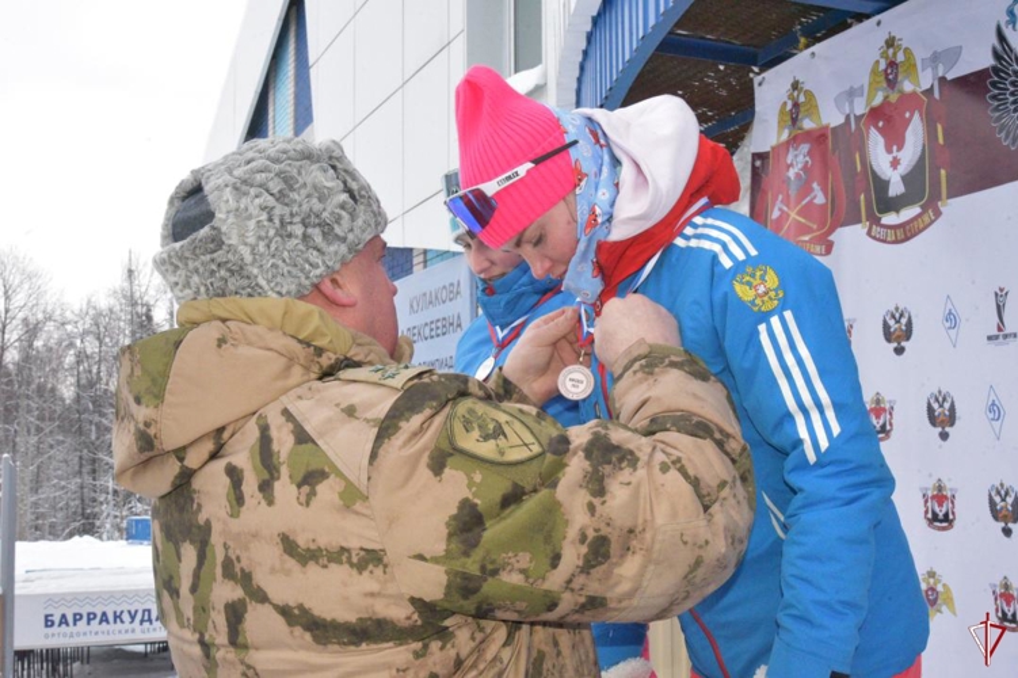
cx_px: 509
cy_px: 339
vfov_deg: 35.0
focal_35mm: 38
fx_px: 1074
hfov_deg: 50.7
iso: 12800
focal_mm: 38
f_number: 18
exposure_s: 1/200
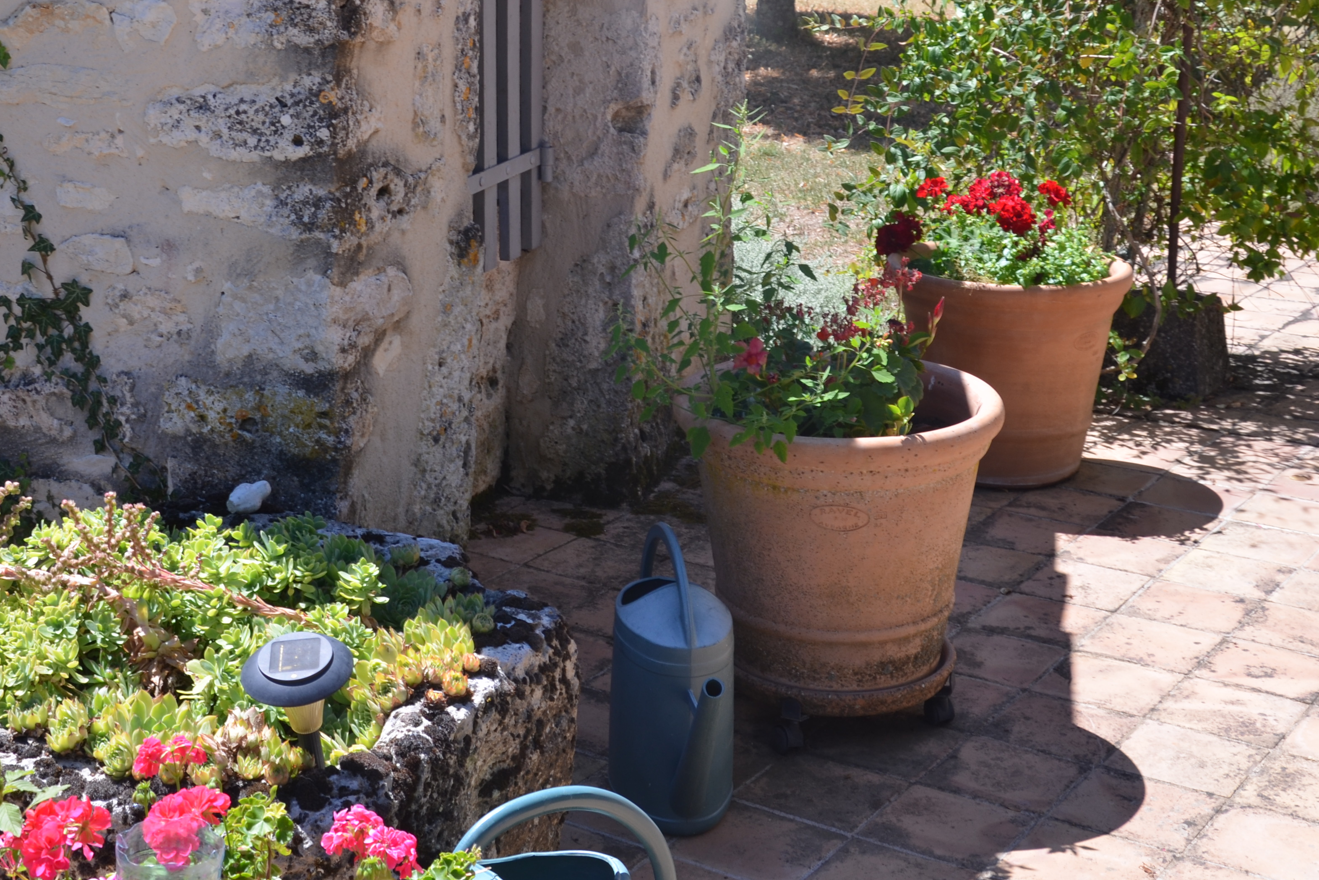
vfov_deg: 22.1
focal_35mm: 61
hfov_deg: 32.8
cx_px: 544
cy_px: 217
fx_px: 2235
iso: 100
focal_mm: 26
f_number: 7.1
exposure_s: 1/160
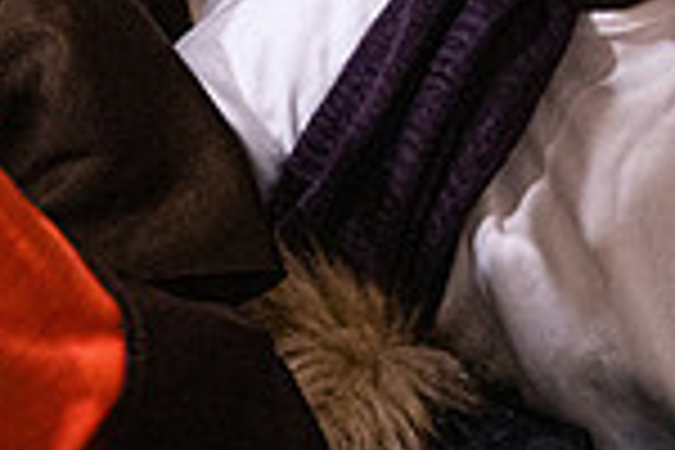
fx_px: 1744
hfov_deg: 21.2
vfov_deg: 13.9
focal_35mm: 93
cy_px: -209
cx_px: 666
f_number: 2.8
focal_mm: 24
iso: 1250
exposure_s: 1/250
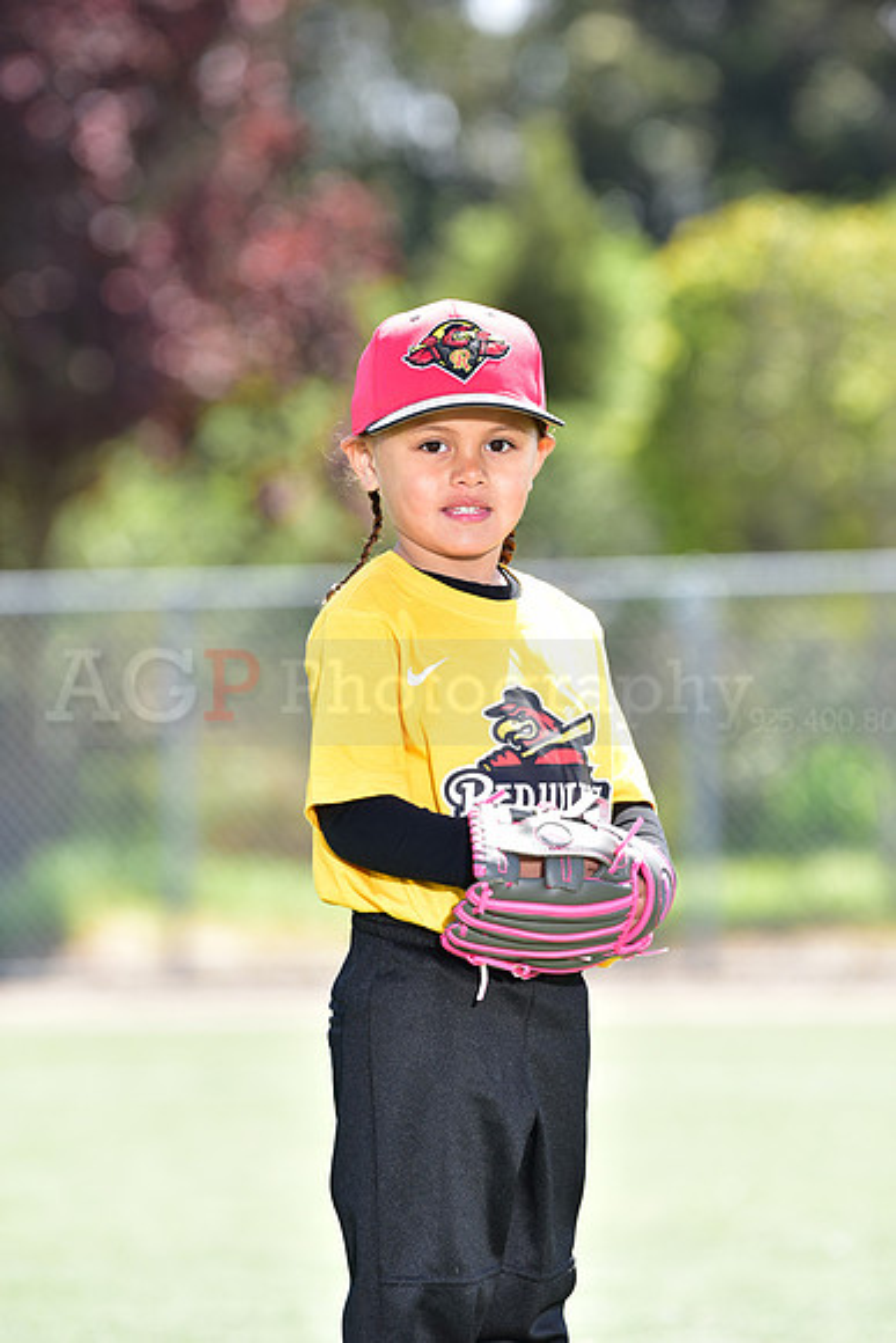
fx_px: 7462
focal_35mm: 200
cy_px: 672
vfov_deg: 10.3
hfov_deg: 6.9
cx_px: 448
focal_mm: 200
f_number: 4.5
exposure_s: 1/160
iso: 80
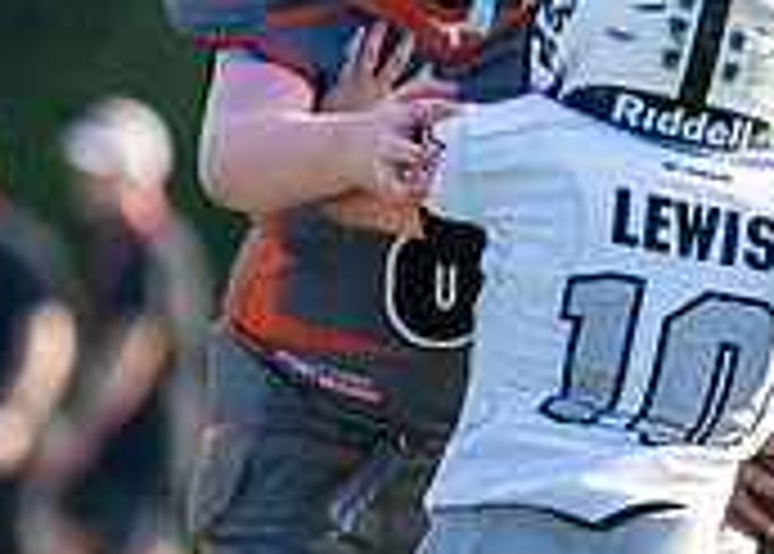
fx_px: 29974
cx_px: 884
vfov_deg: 1.1
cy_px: 394
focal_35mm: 1363
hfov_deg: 1.5
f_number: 2.8
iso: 320
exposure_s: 1/3200
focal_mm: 200
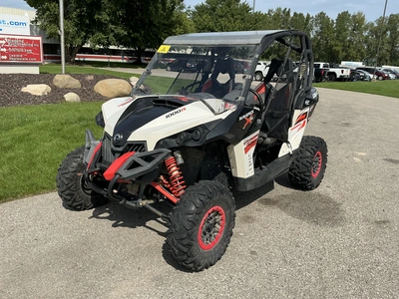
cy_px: 150
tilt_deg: -15.3
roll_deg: -3.8
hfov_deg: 63.4
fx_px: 323
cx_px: 200
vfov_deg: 49.7
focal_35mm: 28
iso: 25
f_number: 1.8
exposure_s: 1/1984
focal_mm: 3
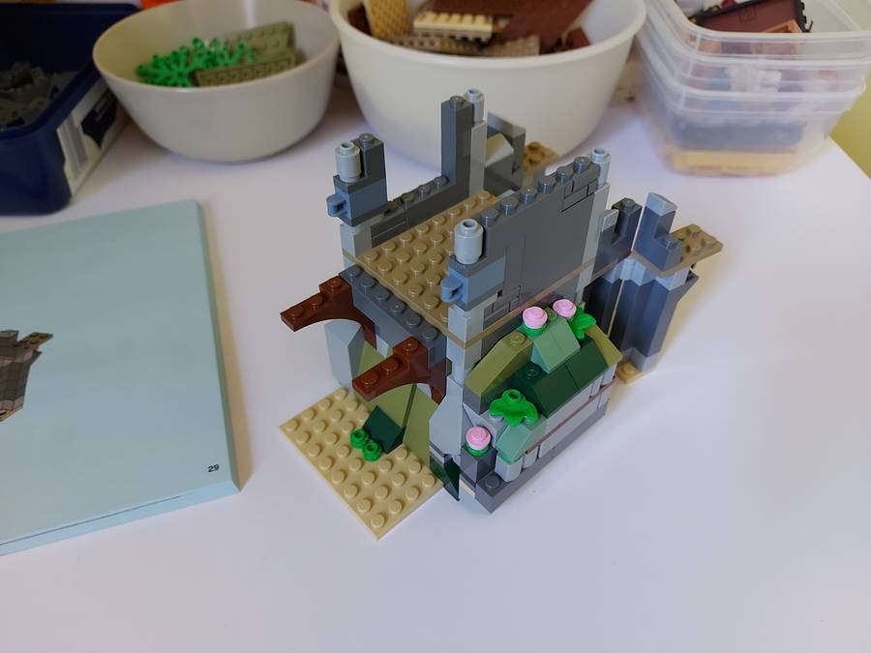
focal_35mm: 24
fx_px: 604
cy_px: 326
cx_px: 436
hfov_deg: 71.6
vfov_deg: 56.8
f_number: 1.8
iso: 200
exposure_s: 1/33
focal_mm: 5.23
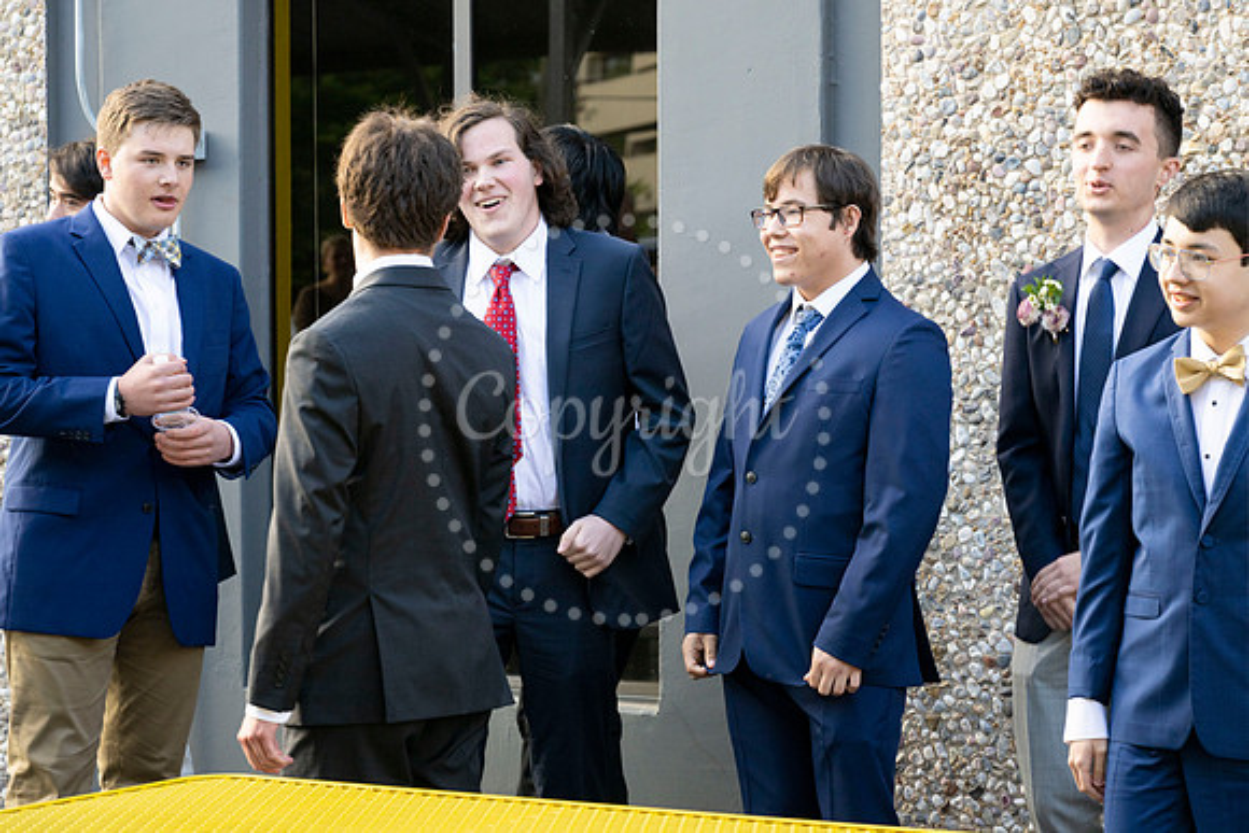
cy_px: 417
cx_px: 620
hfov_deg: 19.8
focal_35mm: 103
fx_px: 3586
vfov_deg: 13.3
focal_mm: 94
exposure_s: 1/250
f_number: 6.3
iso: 400
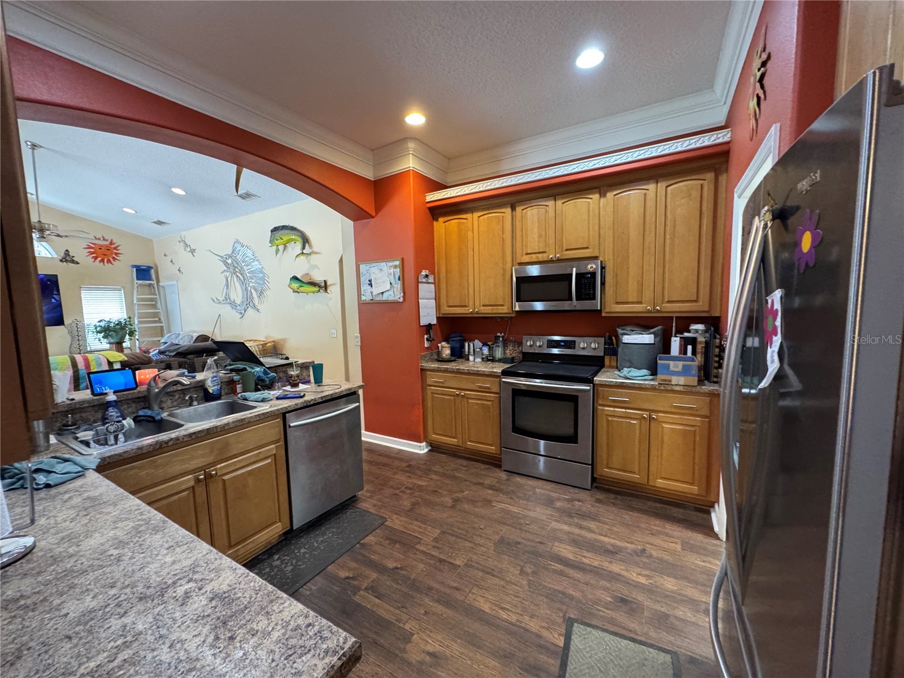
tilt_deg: -5.5
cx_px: 452
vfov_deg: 85.7
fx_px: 366
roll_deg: +1.2
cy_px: 339
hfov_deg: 102.1
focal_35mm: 14
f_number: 2.2
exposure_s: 1/60
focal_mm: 2.22
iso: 640
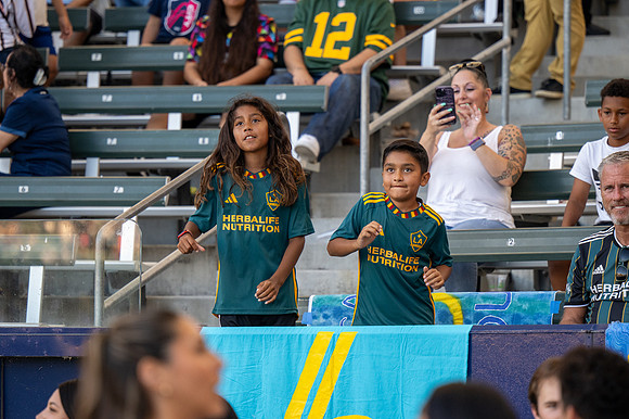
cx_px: 314
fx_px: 3667
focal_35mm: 210
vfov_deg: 6.5
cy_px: 210
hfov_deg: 9.8
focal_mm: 140
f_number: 2.8
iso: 800
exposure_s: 1/1000
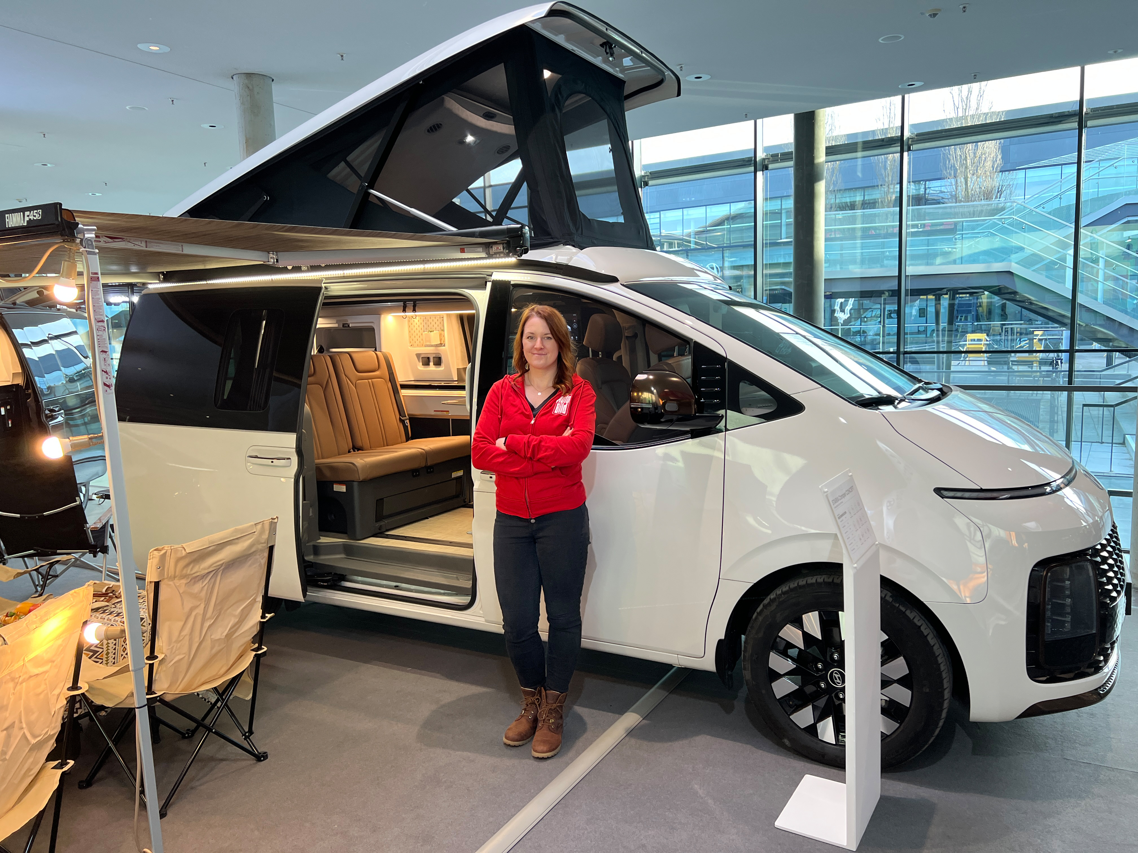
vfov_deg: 53.1
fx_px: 855
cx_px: 569
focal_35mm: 26
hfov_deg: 67.3
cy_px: 426
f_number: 1.5
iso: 100
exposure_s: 1/100
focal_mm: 5.7
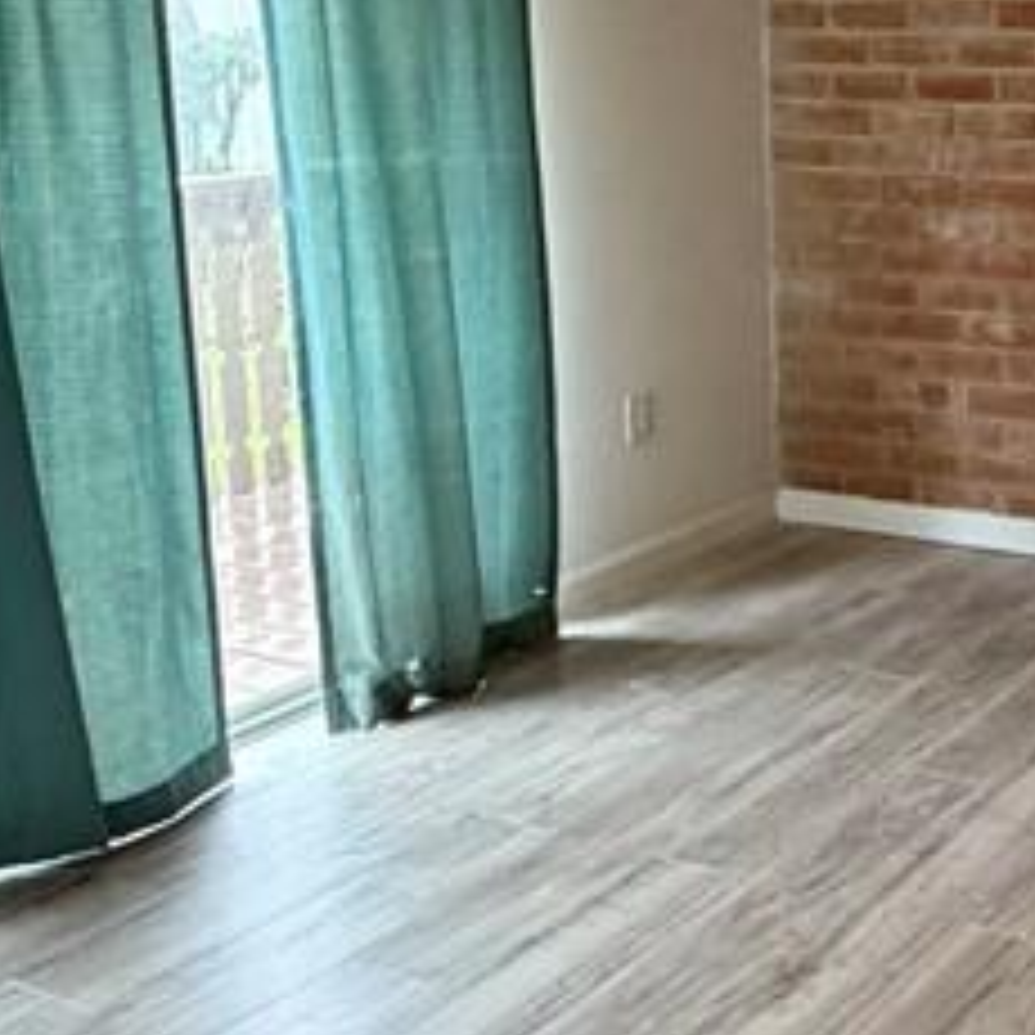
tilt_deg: -8.6
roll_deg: +0.8
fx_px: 1861
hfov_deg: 28.9
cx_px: 1062
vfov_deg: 30.6
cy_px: 279
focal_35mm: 55
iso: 320
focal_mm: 2.22
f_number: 2.2
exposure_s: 1/60
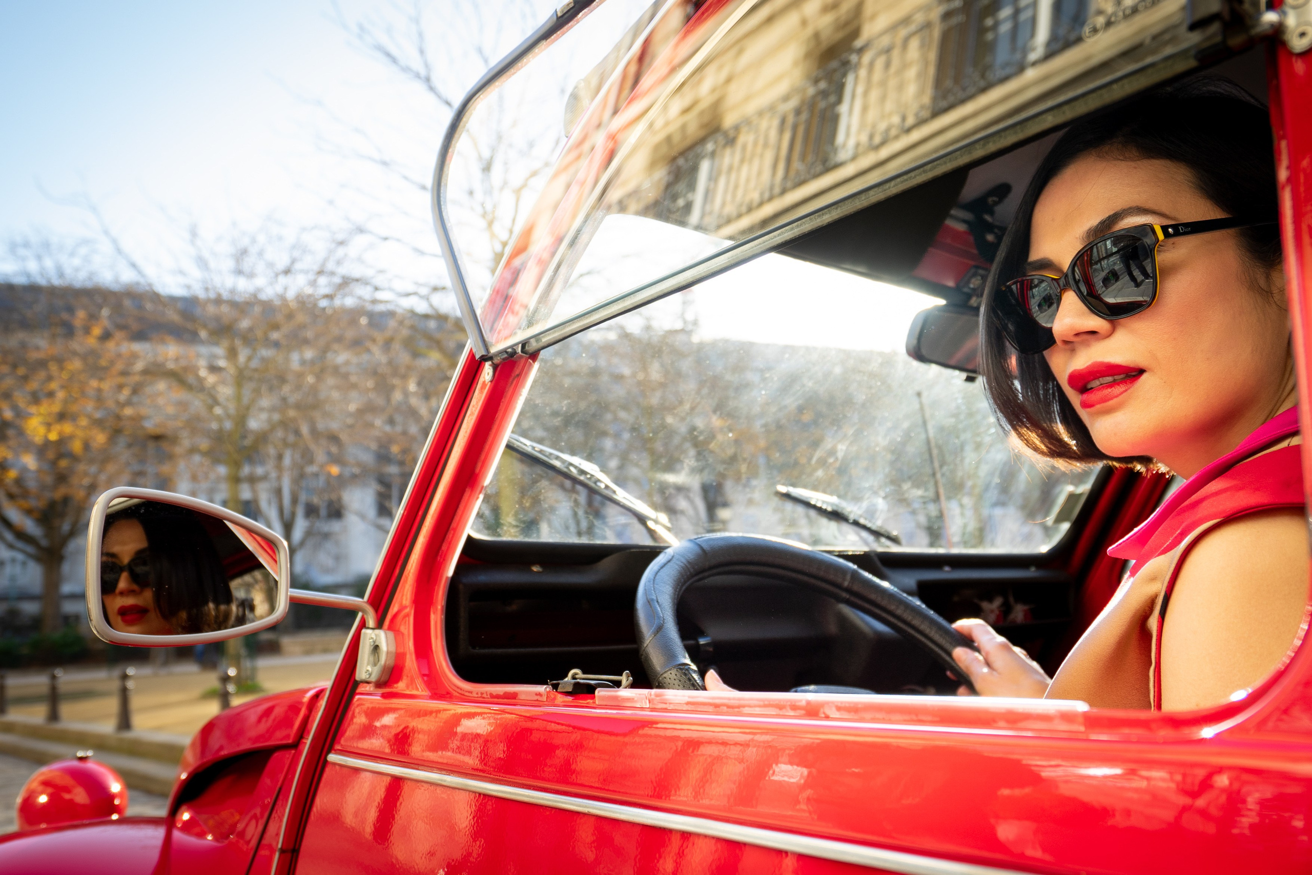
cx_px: 656
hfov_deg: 65.5
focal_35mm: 28
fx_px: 1020
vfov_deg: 46.4
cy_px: 438
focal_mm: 19
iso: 100
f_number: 4
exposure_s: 1/160
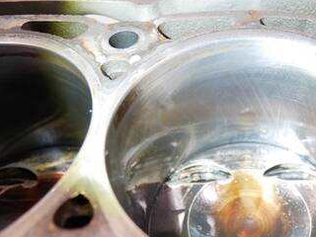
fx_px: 329
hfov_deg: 49.4
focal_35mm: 36
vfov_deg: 39.1
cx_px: 236
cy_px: 163
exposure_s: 1/60
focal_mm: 12
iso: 1250
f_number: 3.5
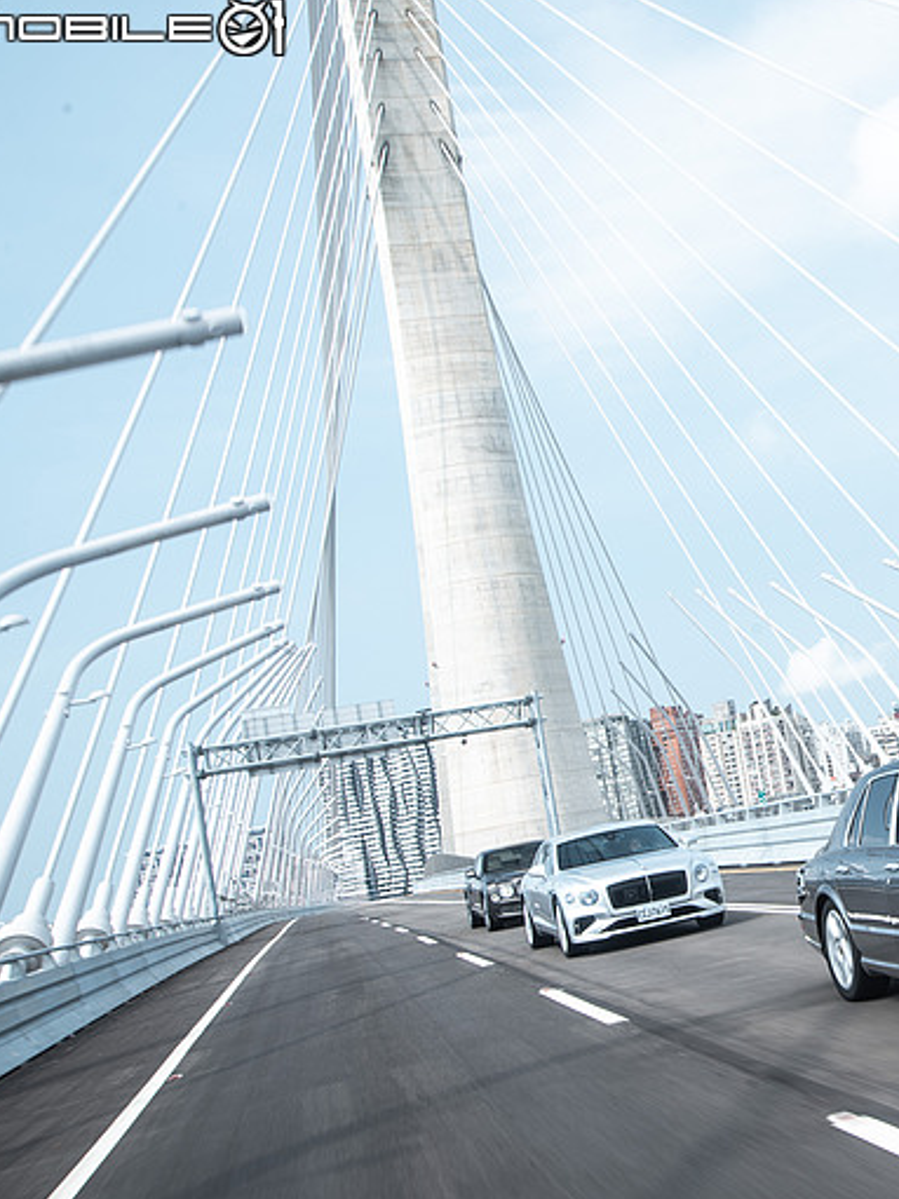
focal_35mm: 47
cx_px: 864
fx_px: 1628
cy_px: 597
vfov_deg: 40.4
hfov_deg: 29.2
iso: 100
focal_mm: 32
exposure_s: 1/40
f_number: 5.6
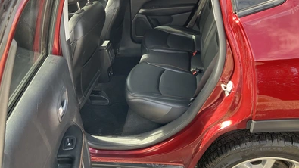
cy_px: 59
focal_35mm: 32
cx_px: 149
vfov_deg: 36.4
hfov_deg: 61.0
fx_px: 254
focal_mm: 3
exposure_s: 1/122
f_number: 1.8
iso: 40
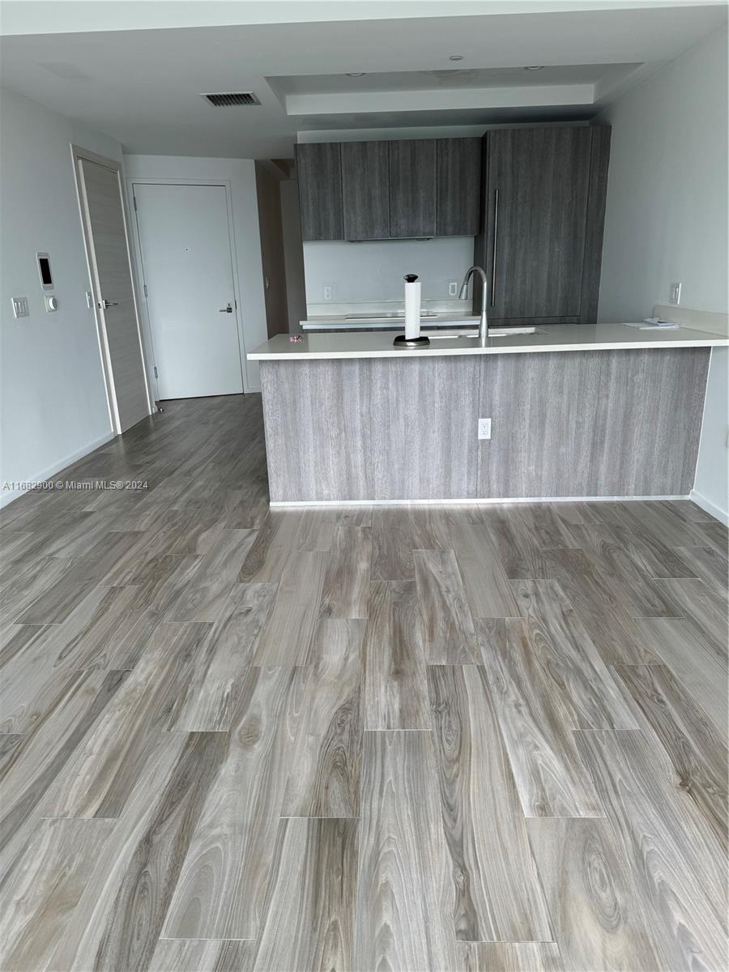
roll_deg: +1.7
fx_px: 674
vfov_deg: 71.6
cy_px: 486
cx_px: 364
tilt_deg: -18.0
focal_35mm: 24
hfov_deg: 56.8
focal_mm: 6.76
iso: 50
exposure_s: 1/126
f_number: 1.78
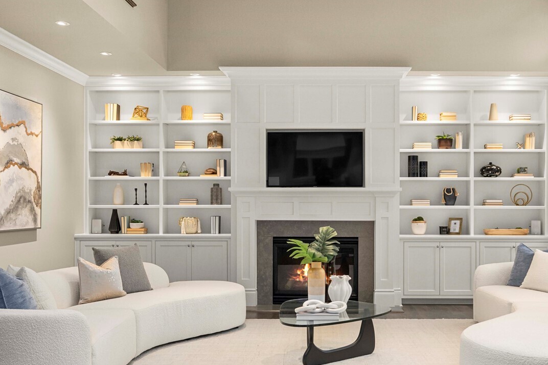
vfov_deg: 35.0
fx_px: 578
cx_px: 327
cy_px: 212
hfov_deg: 50.4
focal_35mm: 38
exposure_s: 1/30
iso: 1000
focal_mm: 24
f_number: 6.3
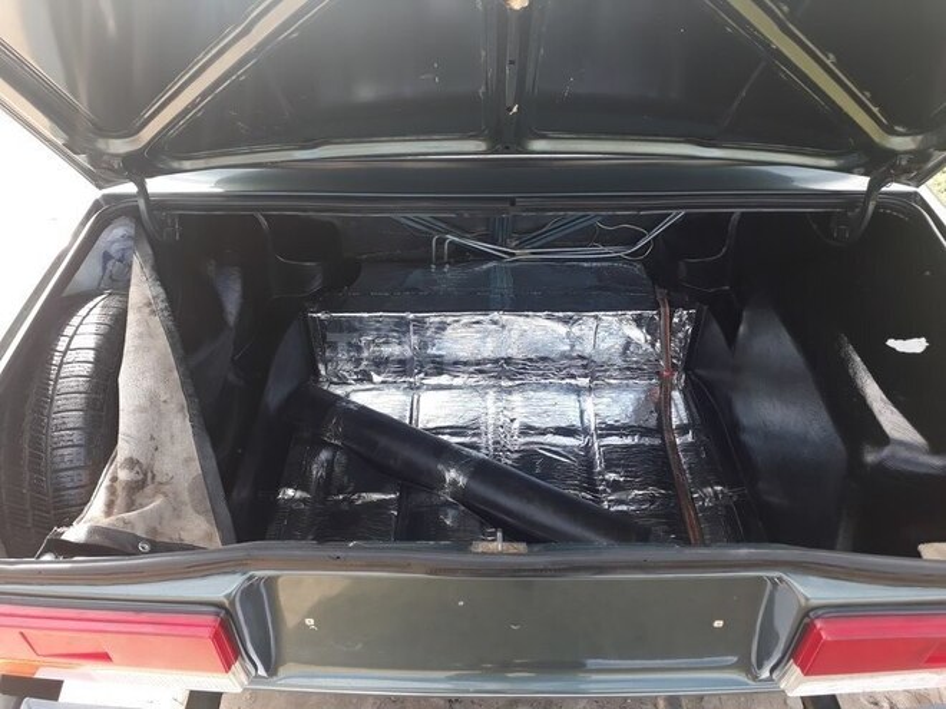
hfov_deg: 65.3
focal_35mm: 27
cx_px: 473
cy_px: 354
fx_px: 738
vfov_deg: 51.4
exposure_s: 1/131
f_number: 1.9
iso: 40
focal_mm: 3.6
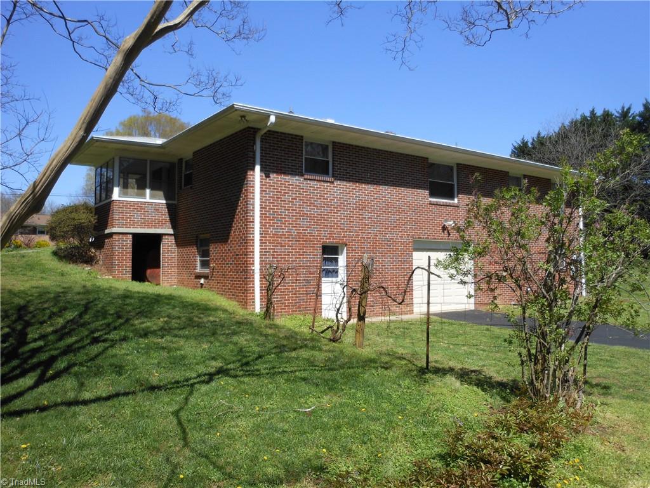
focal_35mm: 28
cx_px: 325
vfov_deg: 49.7
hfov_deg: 63.4
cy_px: 244
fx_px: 526
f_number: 3.7
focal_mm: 5
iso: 80
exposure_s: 1/640
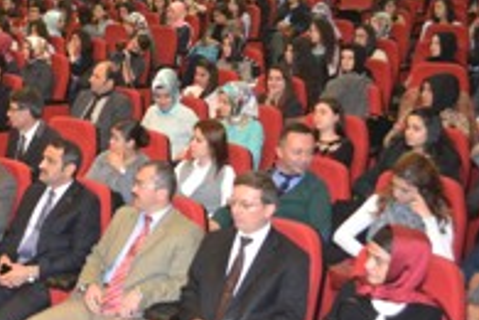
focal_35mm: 62
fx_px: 825
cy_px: 90
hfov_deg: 31.2
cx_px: 66
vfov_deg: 21.8
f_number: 3.5
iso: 3200
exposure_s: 1/60
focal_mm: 18
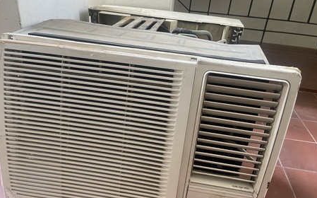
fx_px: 233
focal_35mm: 27
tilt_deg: -29.9
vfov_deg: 45.8
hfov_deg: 68.4
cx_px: 159
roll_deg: -5.2
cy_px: 115
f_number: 1.6
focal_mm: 5.1
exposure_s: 1/83
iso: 125
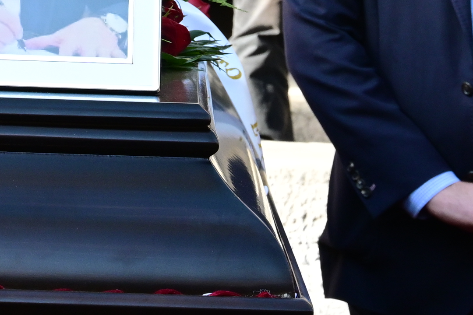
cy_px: -138
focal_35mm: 195
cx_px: 47
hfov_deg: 10.5
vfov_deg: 7.0
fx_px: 2562
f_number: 6.3
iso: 800
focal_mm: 34
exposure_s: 1/400
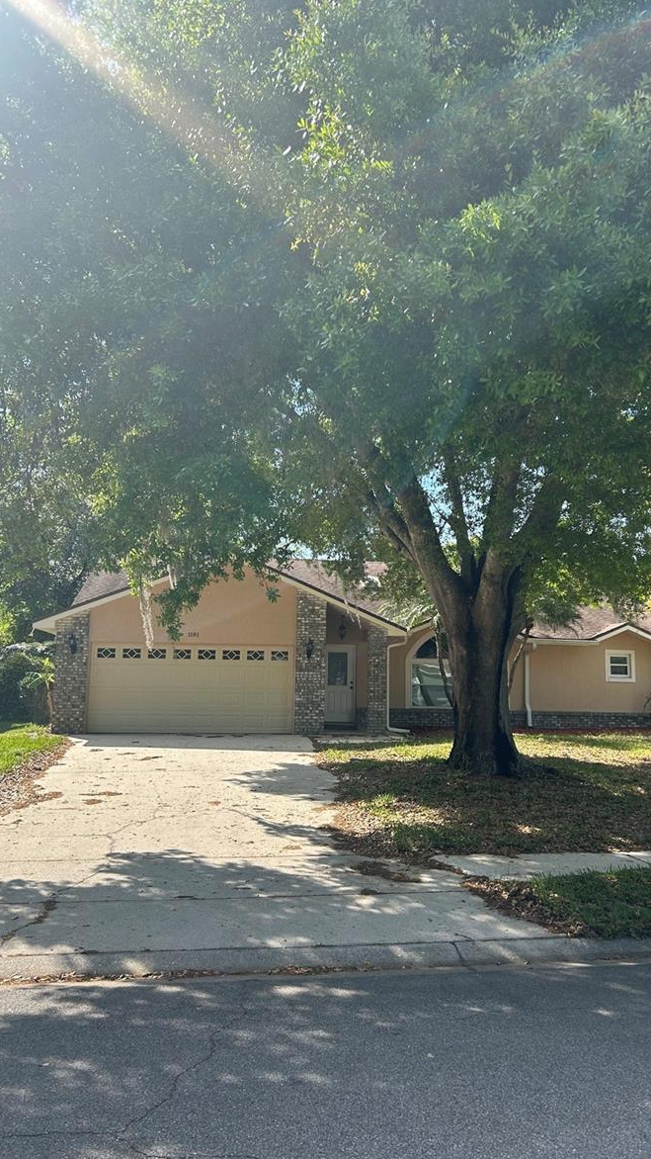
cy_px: 572
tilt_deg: +6.5
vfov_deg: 66.1
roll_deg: -1.3
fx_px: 890
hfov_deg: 40.2
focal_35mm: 29
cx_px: 345
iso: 50
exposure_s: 1/1751
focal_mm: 5.7
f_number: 1.5
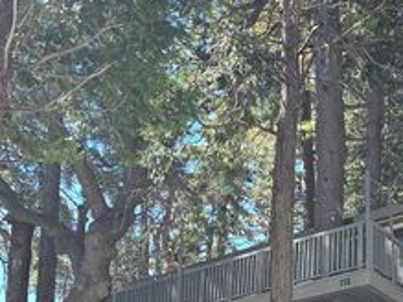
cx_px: 256
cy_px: 318
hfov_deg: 30.1
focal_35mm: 64
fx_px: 745
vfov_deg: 21.9
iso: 80
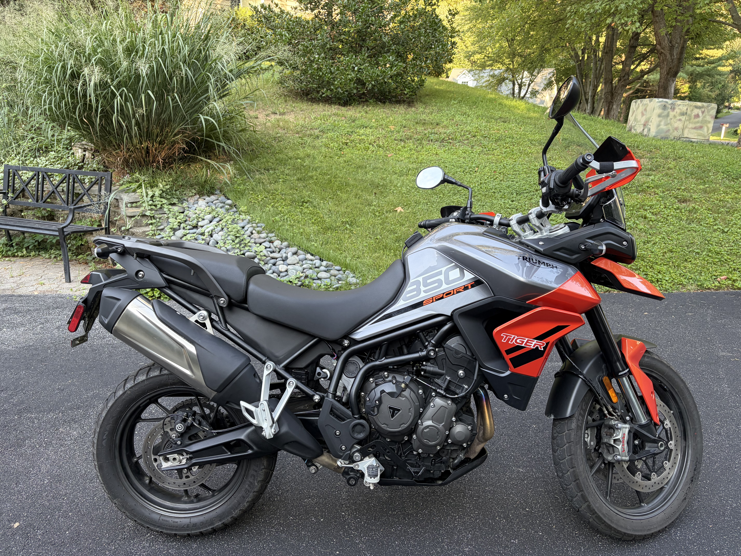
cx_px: 370
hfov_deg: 67.3
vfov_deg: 53.1
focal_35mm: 26
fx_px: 557
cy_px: 278
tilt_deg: -15.2
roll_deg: -1.6
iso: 80
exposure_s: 1/160
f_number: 1.6
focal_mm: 5.96
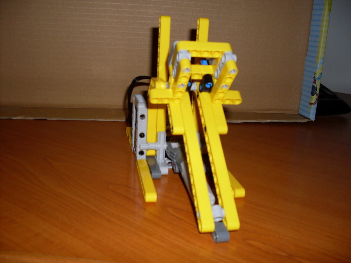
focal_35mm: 38
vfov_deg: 37.7
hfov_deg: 49.0
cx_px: 176
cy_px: 132
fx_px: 385
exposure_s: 1/45
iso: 100
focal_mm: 6.3
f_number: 2.8
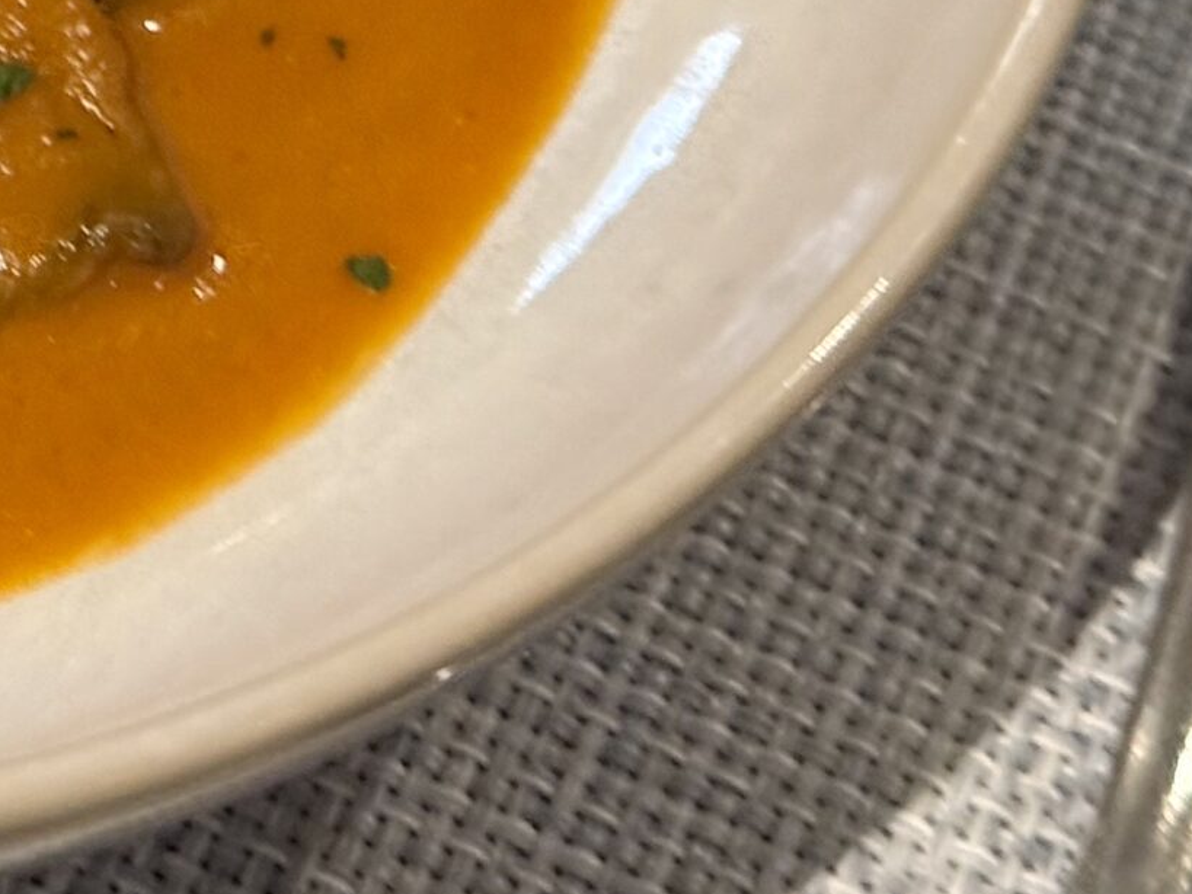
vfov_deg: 9.7
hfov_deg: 12.5
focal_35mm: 150
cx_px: -584
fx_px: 5164
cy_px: -249
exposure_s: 1/33
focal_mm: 6.76
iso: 500
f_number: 1.78
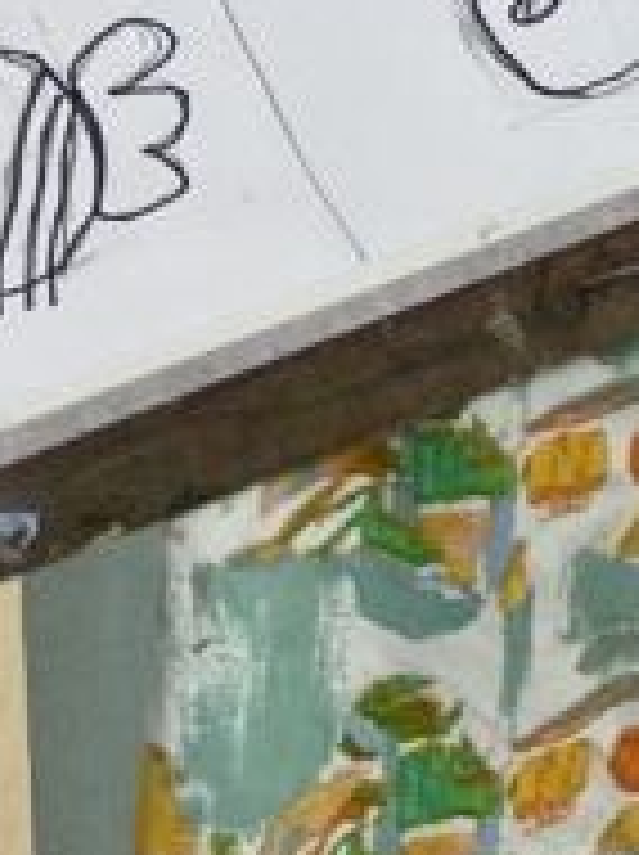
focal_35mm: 137
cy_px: -1184
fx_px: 3380
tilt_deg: -3.7
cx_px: 742
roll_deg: +2.2
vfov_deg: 11.8
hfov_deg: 10.6
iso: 80
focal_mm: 4.25
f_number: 1.8
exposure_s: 1/100
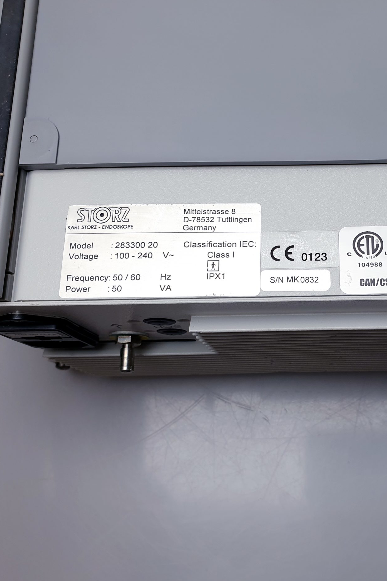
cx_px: 321
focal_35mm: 37
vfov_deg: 51.9
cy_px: 286
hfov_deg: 34.6
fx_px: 597
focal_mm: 4.3
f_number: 2.4
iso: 50
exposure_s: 1/106
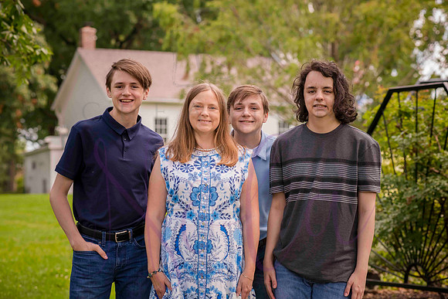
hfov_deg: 18.3
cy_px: 150
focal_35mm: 112
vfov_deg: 12.2
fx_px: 1394
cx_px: 224
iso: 400
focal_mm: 112
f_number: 6.3
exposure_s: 1/320
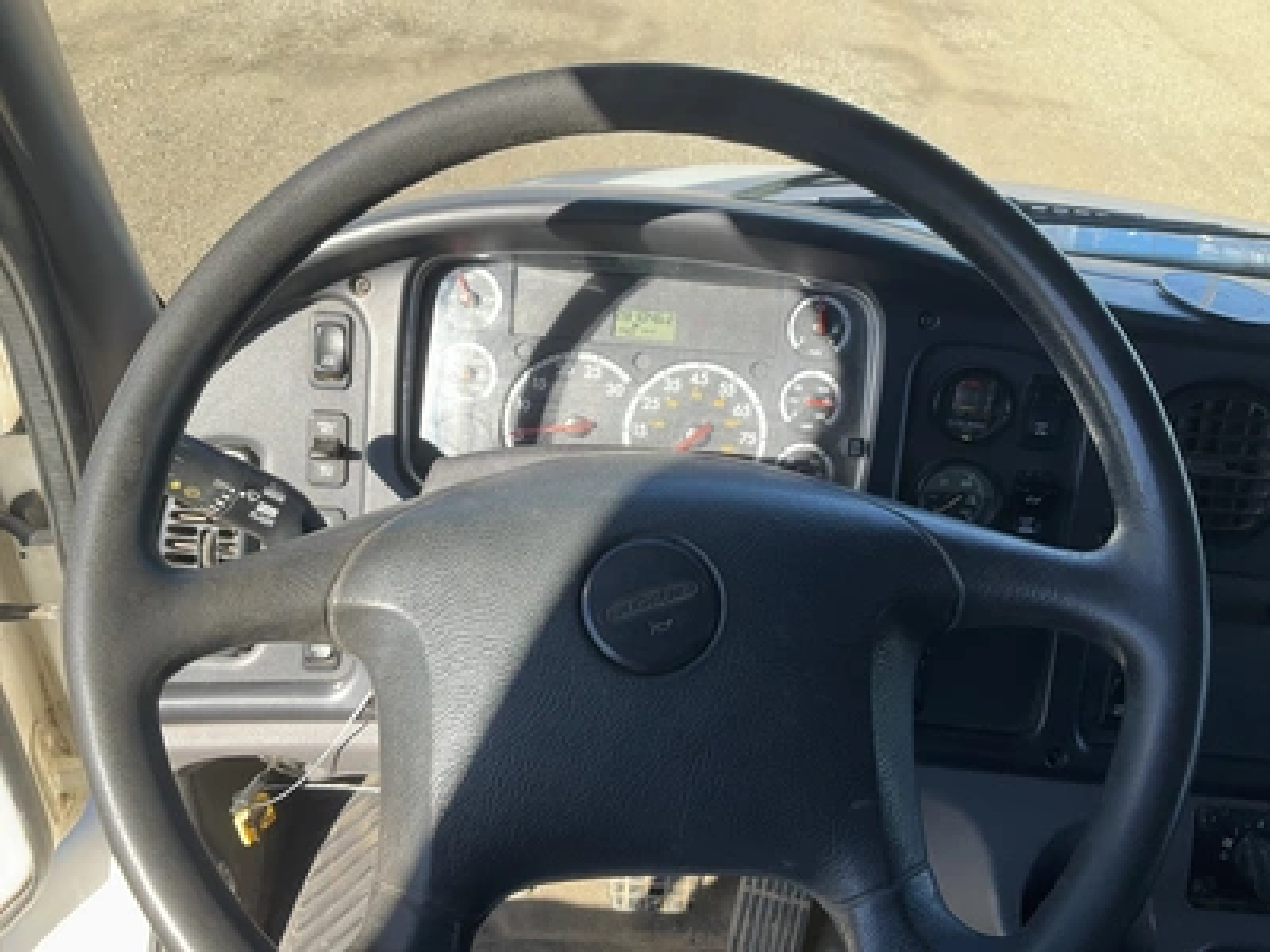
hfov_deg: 61.7
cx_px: 635
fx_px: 1064
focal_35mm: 29
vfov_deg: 48.2
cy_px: 476
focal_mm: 3
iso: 25
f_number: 1.8
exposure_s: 1/419
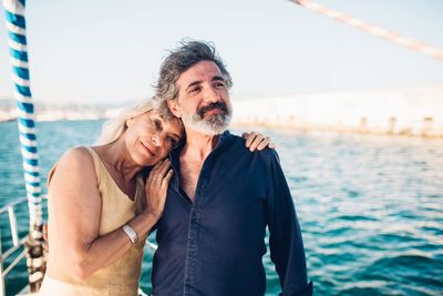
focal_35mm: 35
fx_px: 431
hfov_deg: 54.4
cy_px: 148
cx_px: 222
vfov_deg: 37.9
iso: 100
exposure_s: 1/1000
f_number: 2.2
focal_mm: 35
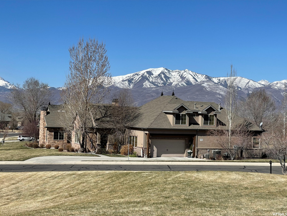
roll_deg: -1.9
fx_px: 531
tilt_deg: +0.7
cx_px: 144
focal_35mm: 64
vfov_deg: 22.9
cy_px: 108
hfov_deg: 30.3
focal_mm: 7.5
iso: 20
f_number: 2.2
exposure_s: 1/1815
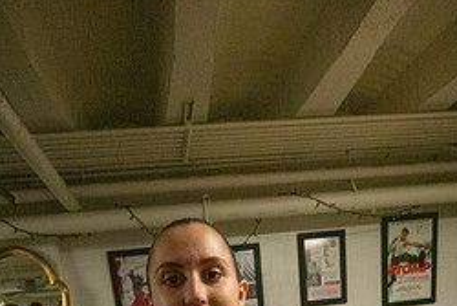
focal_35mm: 27
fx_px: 343
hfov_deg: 67.3
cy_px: 394
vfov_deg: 34.5
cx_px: 212
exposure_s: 1/500
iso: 12800
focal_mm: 15
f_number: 4
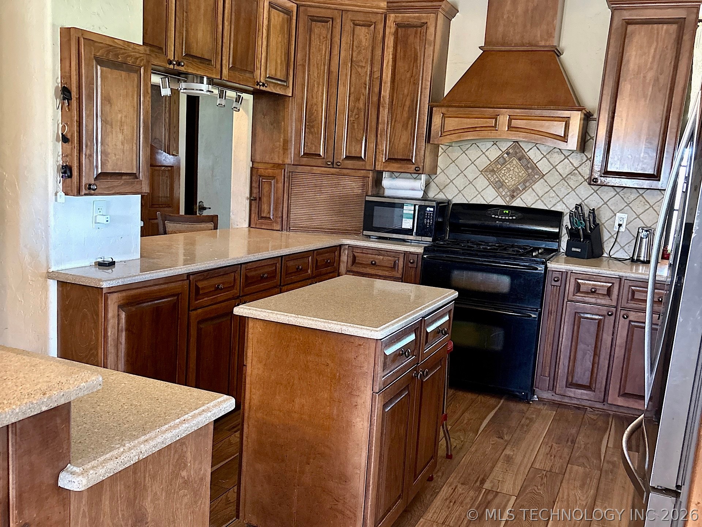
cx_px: 351
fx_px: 527
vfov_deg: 53.1
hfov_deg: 67.3
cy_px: 264
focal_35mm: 26
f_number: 1.6
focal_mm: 5.96
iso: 640
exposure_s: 1/40
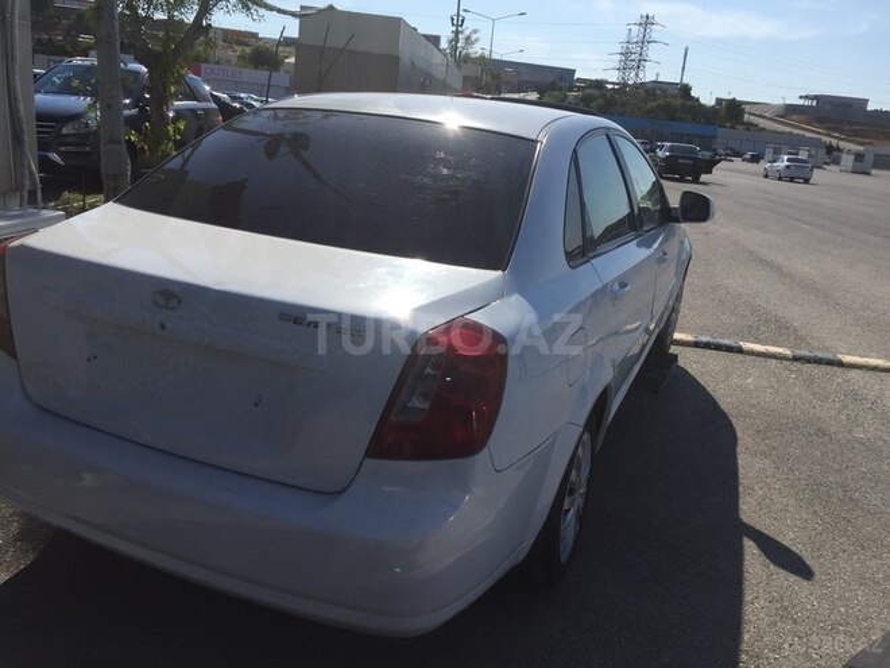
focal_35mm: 29
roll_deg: -4.1
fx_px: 746
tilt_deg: -15.9
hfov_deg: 61.7
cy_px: 334
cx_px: 445
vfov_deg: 48.2
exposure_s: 1/3300
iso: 32
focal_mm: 4.15
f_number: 2.2
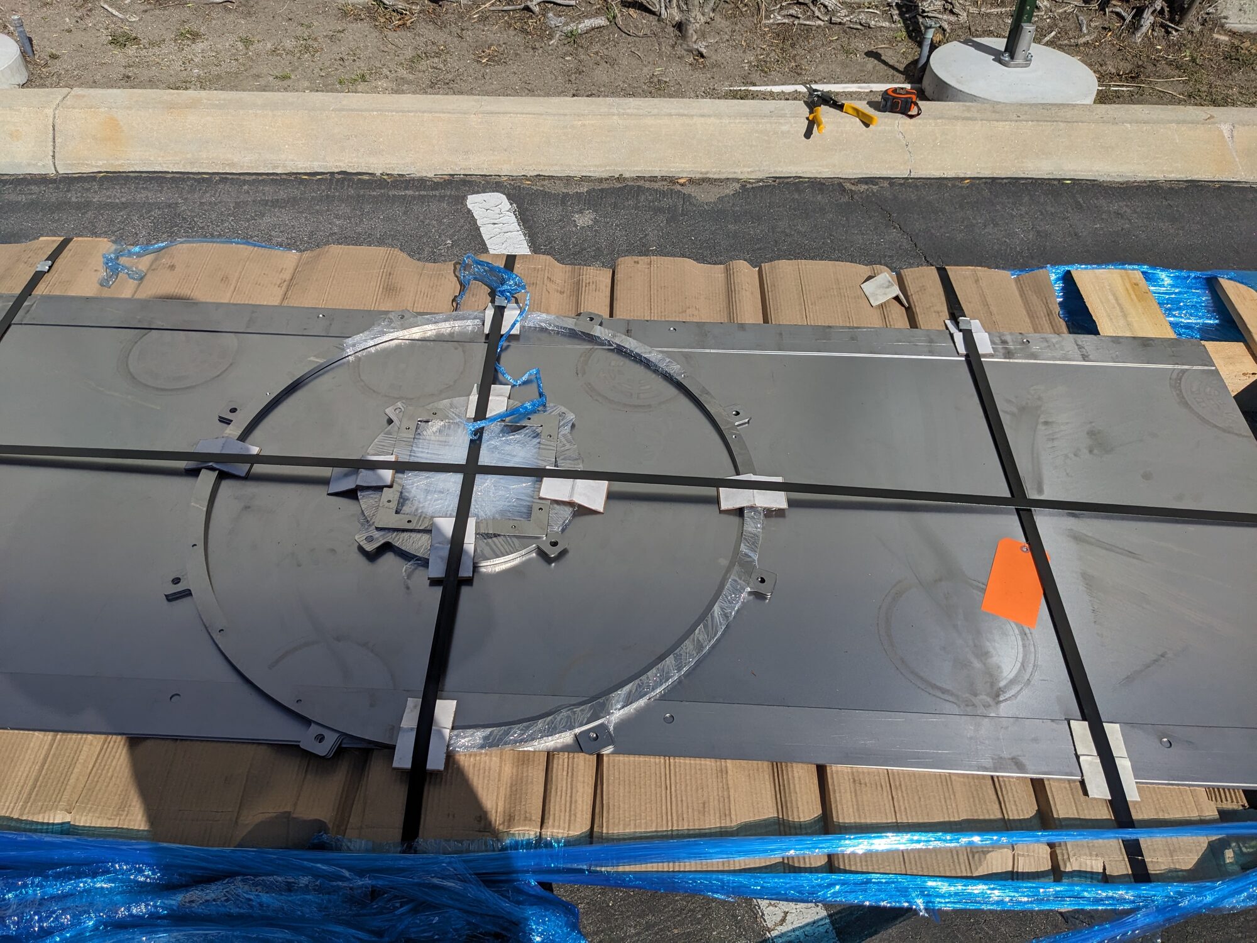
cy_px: 472
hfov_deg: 65.3
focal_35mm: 27
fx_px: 980
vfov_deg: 51.4
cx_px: 628
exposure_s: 1/7812
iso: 58
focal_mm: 4.38
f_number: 1.73
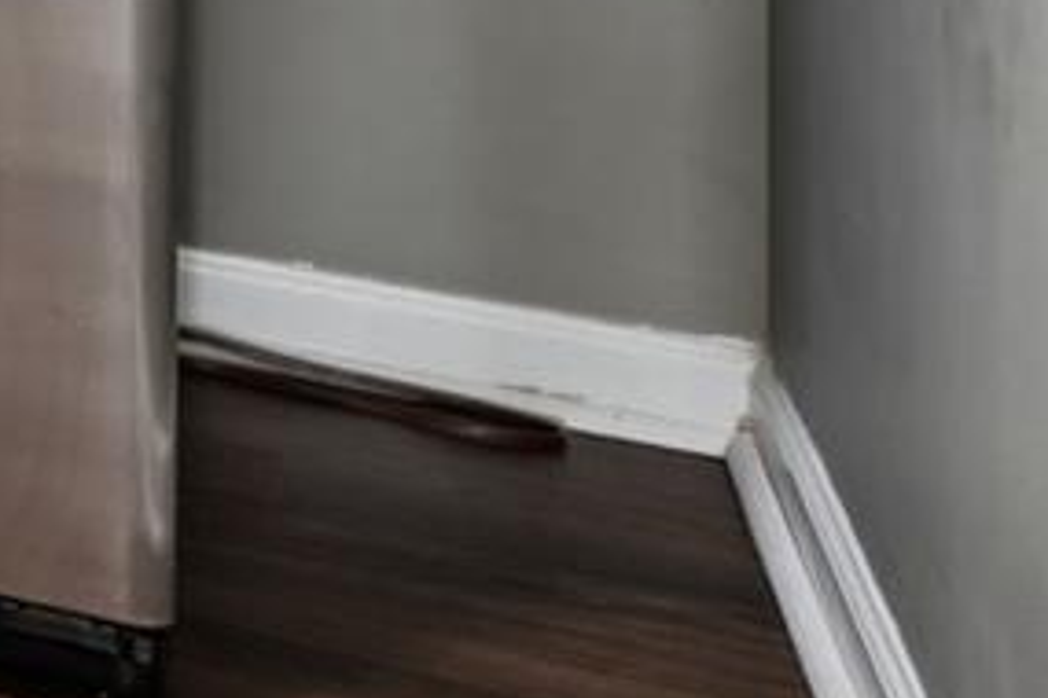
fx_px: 3410
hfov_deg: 10.3
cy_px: -953
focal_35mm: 117
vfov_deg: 10.2
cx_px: -2364
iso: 100
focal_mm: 16.3
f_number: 13
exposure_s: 5
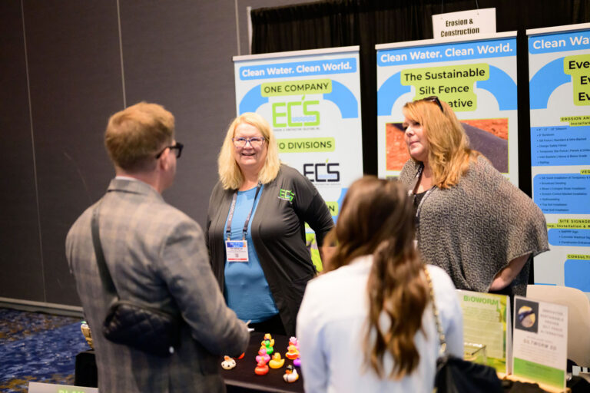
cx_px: 295
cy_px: 196
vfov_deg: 27.0
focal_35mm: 50
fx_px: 819
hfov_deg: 39.6
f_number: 1.8
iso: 6400
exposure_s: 1/250
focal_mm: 50
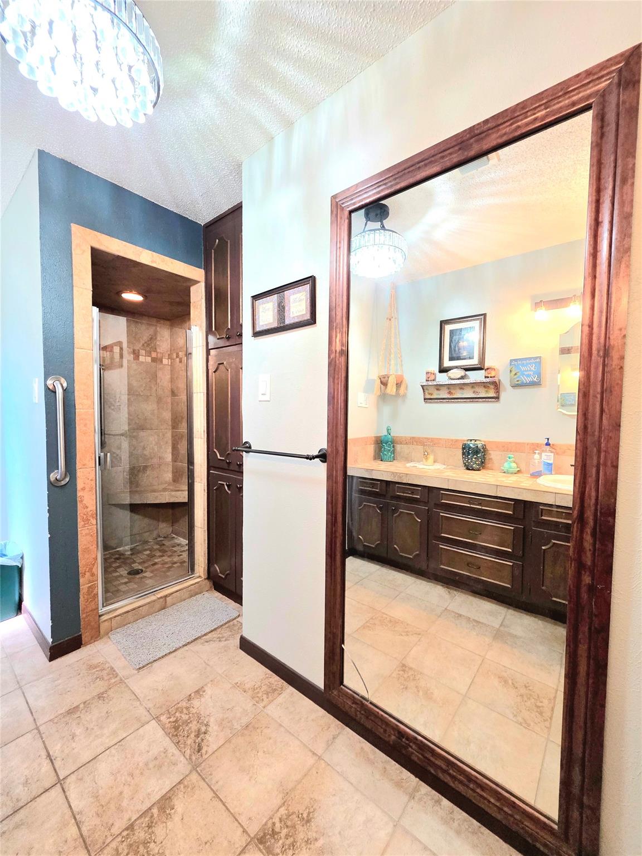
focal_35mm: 13
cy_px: 428
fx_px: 321
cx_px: 321
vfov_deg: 106.2
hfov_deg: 89.9
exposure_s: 1/120
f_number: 1.9
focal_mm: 2.2
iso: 320
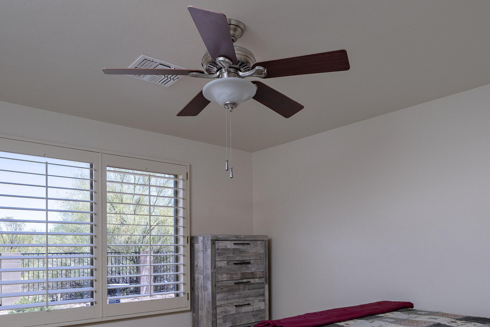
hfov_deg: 67.3
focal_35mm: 27
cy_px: 243
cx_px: 266
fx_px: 367
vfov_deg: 46.3
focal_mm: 18
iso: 200
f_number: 9
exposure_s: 1/125
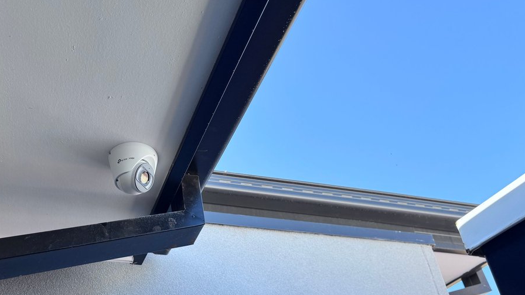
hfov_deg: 55.5
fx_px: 487
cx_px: 177
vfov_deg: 33.2
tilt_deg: +31.6
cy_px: 215
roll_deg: +3.4
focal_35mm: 35
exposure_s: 1/900
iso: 80
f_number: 1.78
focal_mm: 6.76
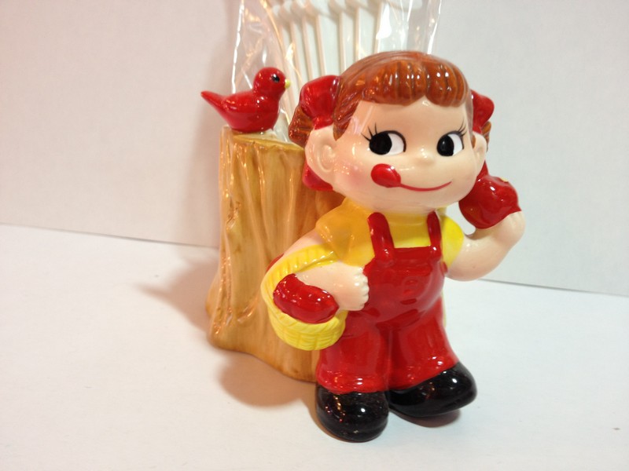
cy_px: 236
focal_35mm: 35
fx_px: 636
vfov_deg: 40.7
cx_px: 314
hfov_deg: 52.6
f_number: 2.4
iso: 80
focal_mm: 4.28
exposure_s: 1/20
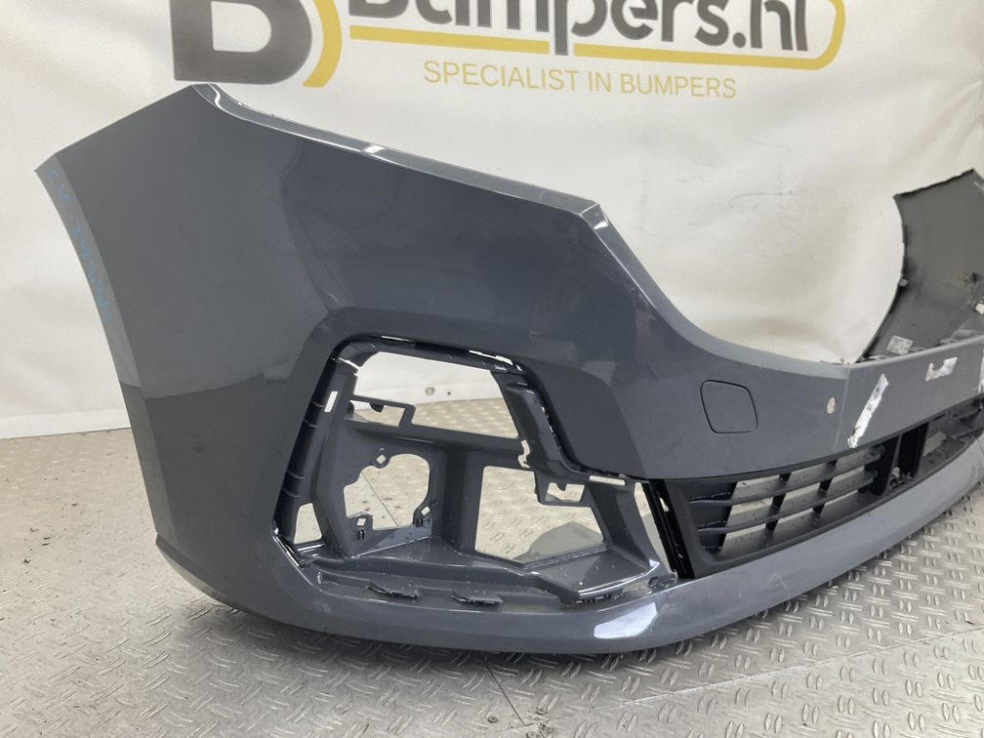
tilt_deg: -10.6
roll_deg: -1.8
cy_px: 369
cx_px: 492
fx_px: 824
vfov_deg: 48.2
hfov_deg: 61.7
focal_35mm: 29
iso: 40
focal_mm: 3
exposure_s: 1/120
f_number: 1.8
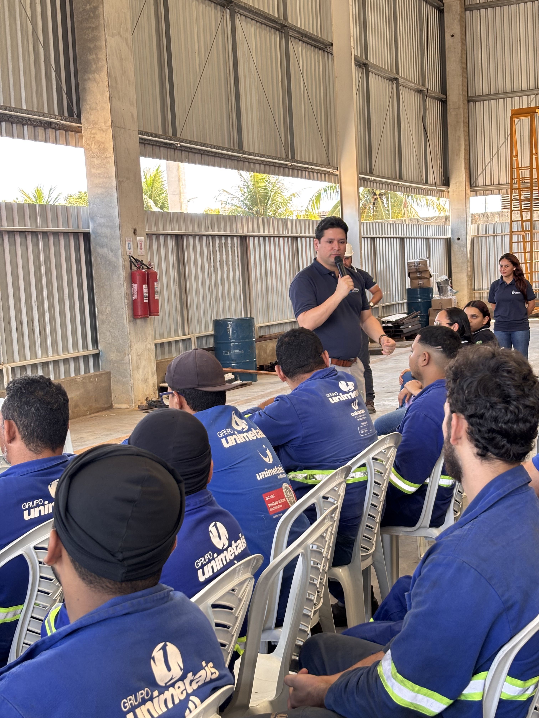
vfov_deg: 36.8
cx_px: 270
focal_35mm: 52
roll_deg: +2.6
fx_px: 1080
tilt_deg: -5.8
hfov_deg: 28.0
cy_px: 359
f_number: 1.6
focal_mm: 5.96
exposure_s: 1/104
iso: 50
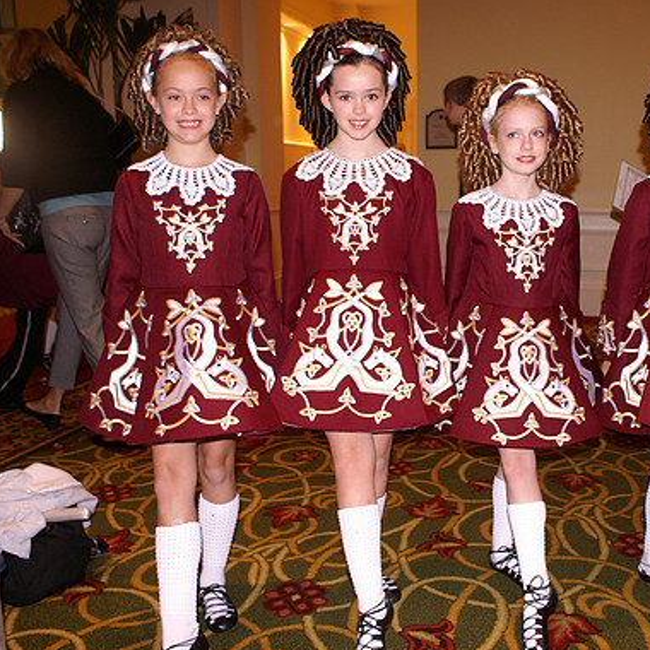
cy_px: 325
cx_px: 426
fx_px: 744
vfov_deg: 47.2
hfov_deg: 46.6
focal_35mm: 35
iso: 400
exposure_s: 1/60
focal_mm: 18
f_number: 3.5
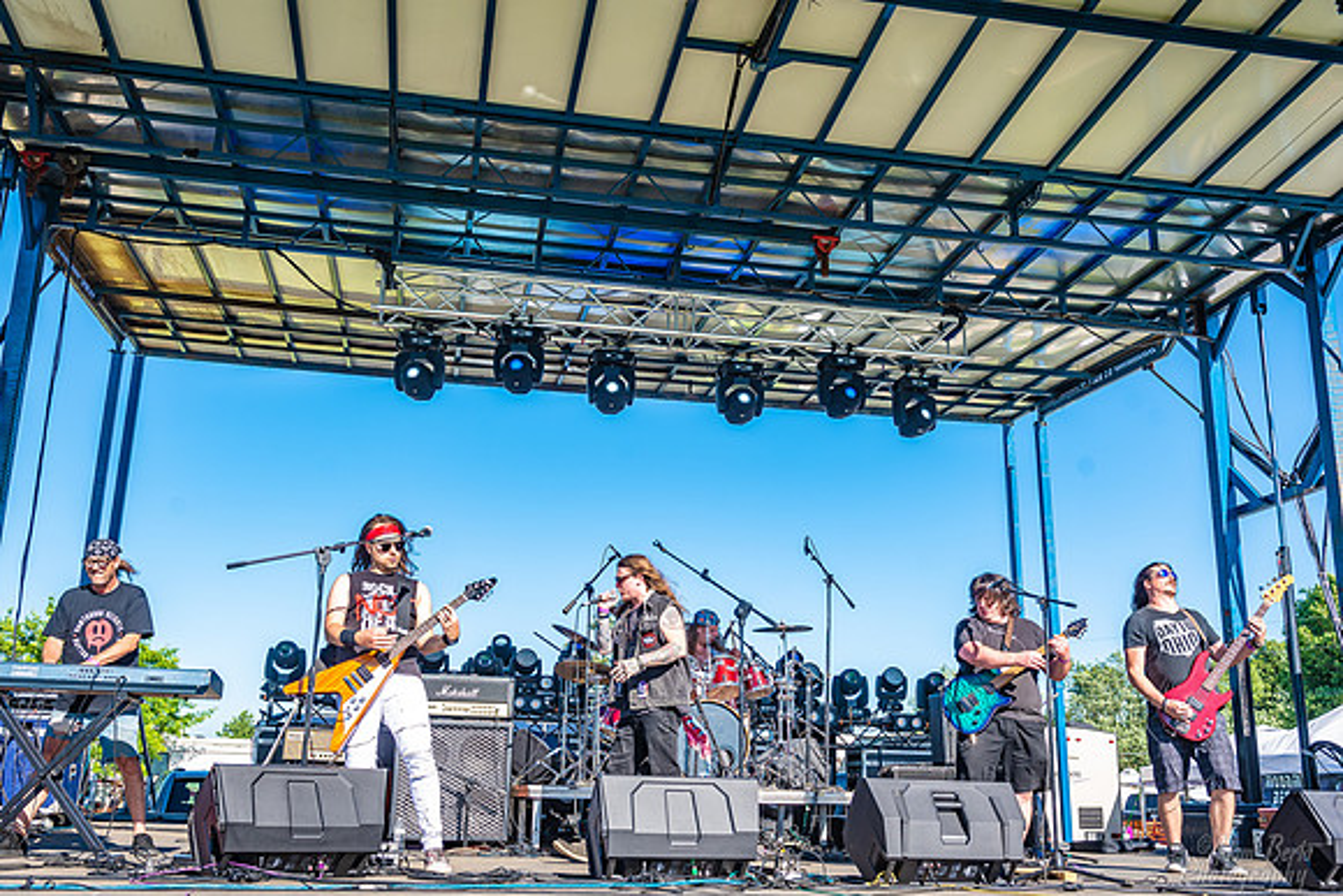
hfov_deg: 55.8
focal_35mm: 34
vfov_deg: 38.9
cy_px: 448
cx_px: 672
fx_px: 1269
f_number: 5.6
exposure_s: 1/250
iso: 100
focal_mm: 34
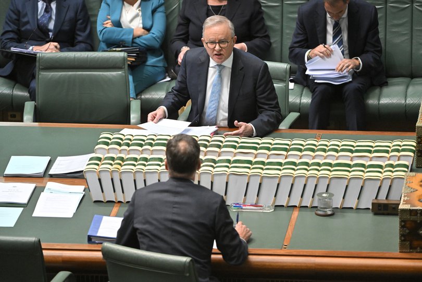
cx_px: 211
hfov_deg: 6.6
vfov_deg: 4.4
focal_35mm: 310
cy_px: 141
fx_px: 3634
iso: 5000
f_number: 4
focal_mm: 310
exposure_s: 1/400
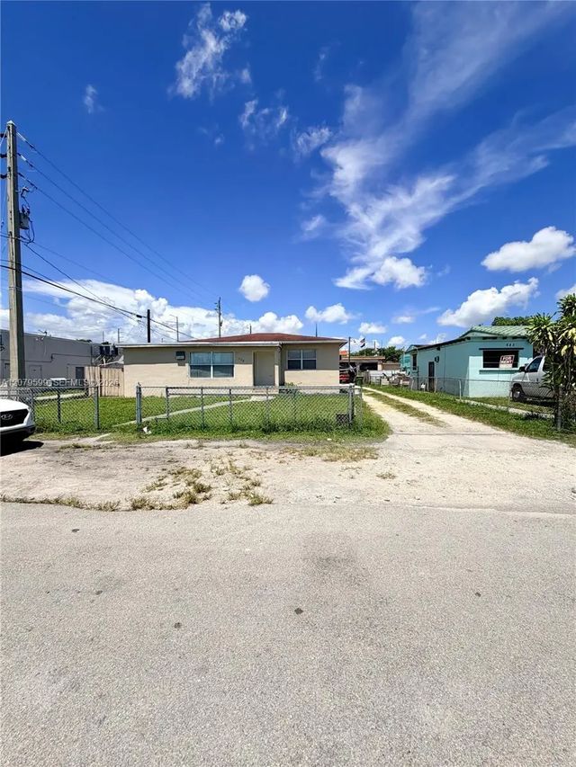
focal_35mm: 14
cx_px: 288
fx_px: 311
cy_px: 384
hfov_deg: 85.7
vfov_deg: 102.1
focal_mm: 2.22
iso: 20
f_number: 2.2
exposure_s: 1/1534
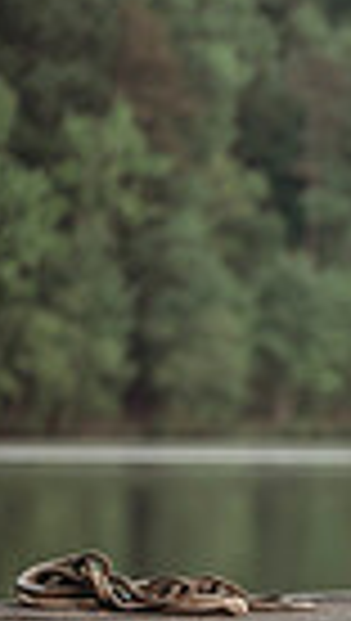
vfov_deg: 4.8
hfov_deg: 2.7
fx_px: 7320
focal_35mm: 444
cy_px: 664
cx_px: 1183
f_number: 2.8
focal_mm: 98
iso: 200
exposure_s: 1/250
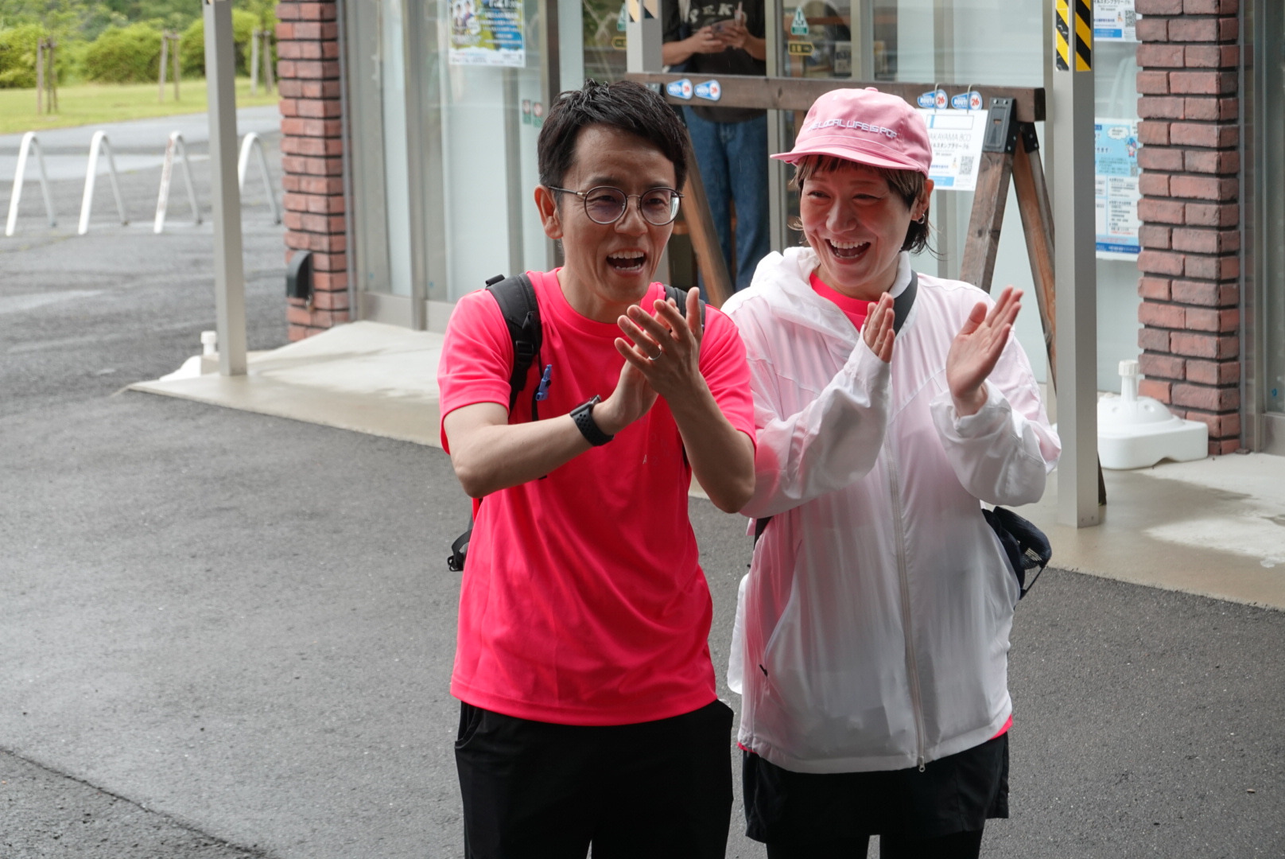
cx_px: 642
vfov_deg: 13.2
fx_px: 3715
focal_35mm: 104
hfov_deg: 19.6
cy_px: 430
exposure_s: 1/200
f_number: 4
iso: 125
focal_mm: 38.13
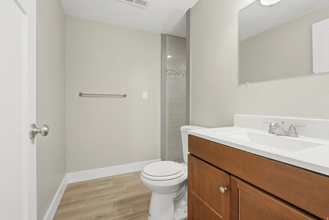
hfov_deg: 96.7
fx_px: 146
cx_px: 164
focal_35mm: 16
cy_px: 110
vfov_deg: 73.8
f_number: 8
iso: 125
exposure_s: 1/50
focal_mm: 16
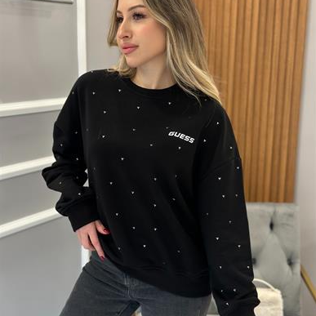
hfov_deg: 30.0
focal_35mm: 57
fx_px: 589
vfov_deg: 30.0
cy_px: 176
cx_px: 158
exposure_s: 1/50
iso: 80
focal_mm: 6.86
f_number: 1.78
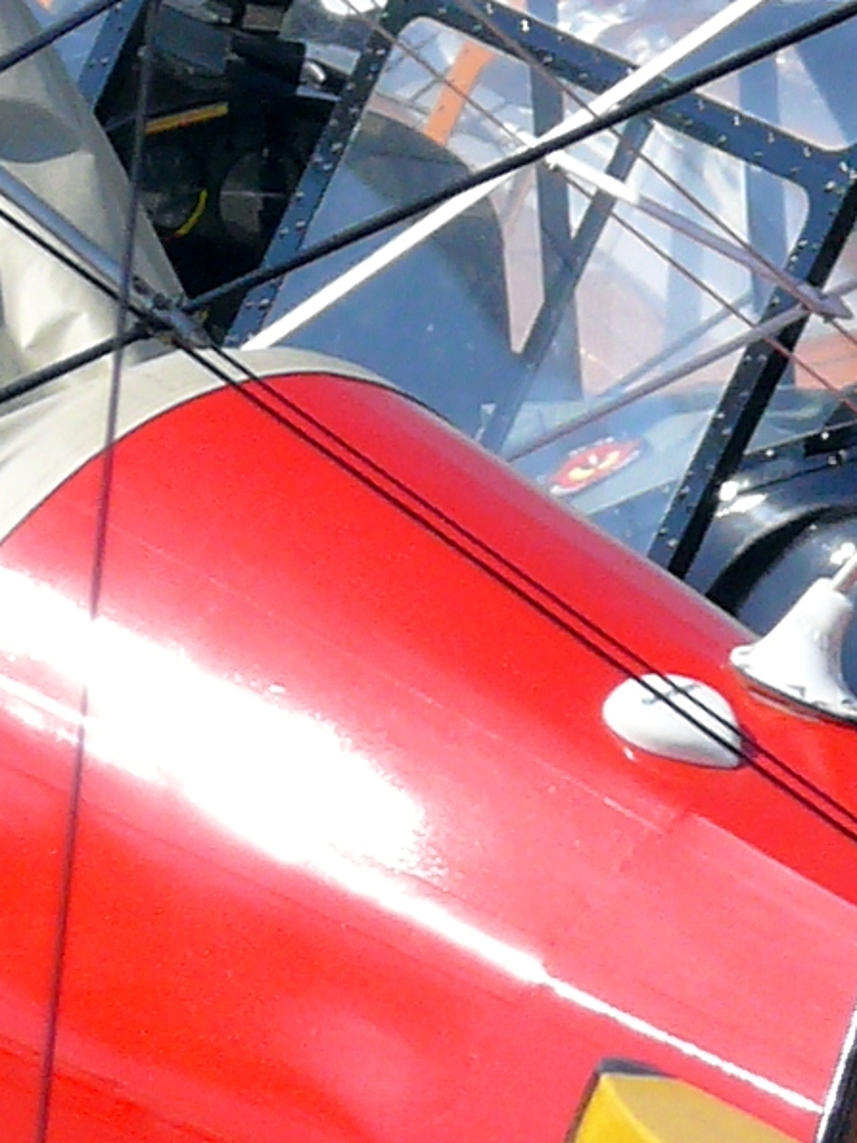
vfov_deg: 1.9
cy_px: 1201
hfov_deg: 1.4
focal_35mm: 1040
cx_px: 2113
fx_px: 34330
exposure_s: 1/400
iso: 100
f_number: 6.3
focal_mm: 35.9
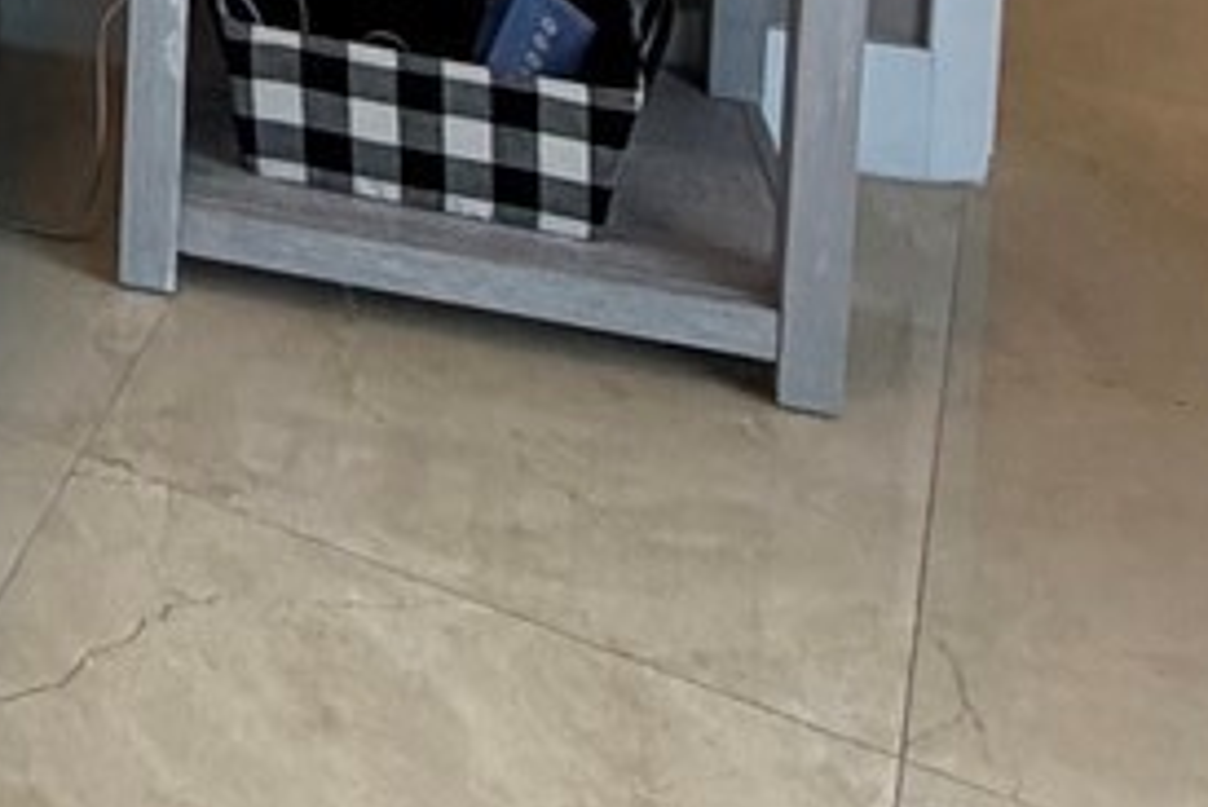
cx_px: -670
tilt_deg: -4.9
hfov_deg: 20.1
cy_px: -1129
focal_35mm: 85
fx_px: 2854
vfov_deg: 12.6
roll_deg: -0.9
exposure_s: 1/120
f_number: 2.2
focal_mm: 2.22
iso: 80
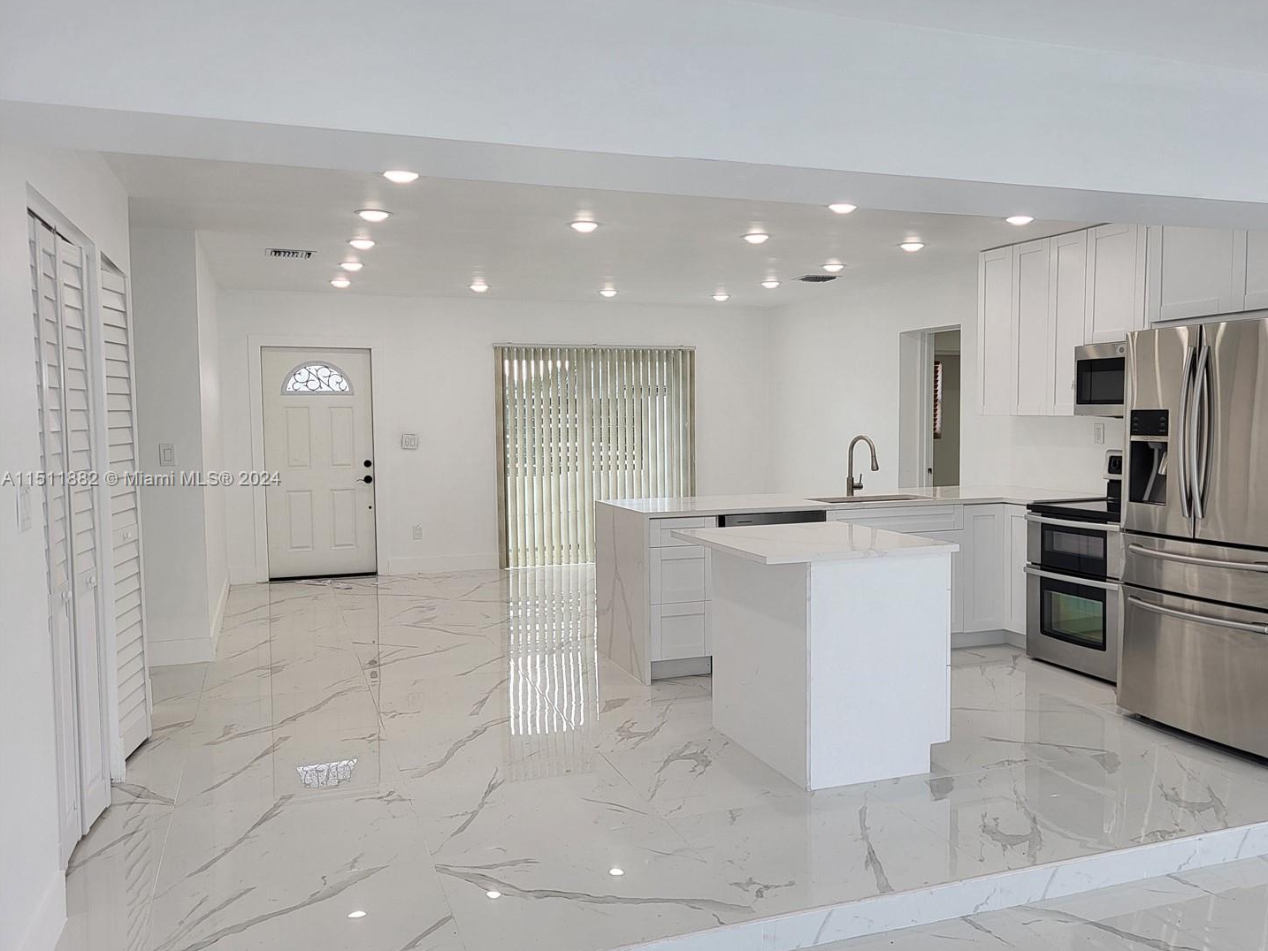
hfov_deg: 61.5
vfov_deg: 48.2
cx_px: 705
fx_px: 1062
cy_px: 480
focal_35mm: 29
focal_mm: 5.4
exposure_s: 1/160
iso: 40
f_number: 1.8
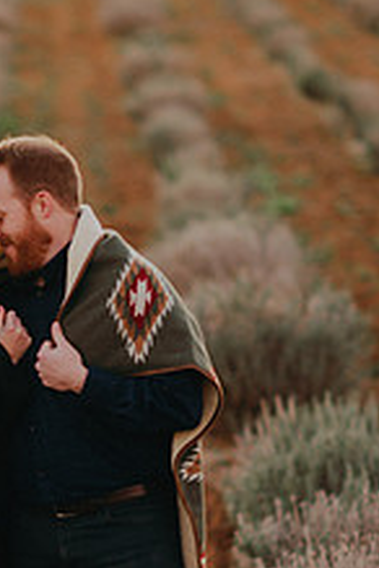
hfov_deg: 5.1
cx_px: 16
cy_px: 502
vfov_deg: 7.7
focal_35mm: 267
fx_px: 4216
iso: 64
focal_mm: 85
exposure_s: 1/100
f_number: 1.4
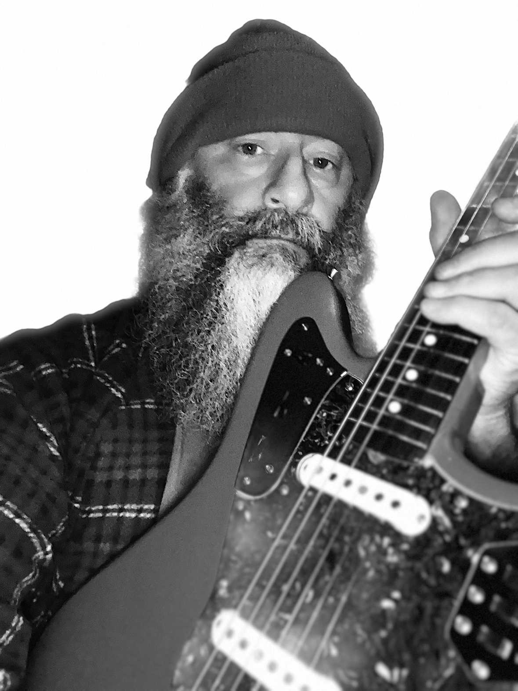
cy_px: 346
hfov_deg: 46.8
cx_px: 259
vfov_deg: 60.0
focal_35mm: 30
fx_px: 599
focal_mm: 2.71
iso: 800
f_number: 2.2
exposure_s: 1/16
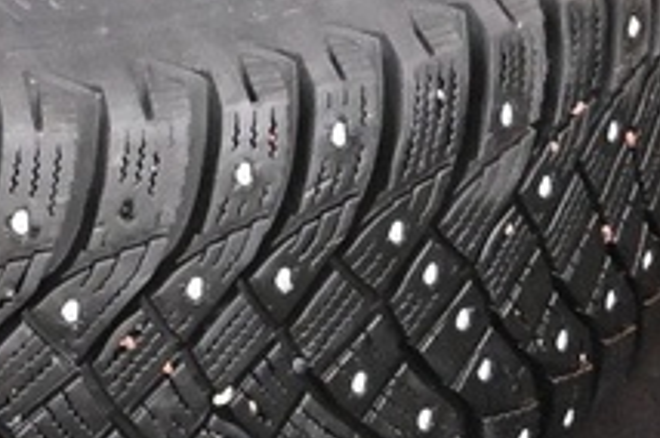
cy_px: -231
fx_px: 3332
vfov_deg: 7.4
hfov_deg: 11.1
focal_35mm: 182
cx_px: -160
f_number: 3.5
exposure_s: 1/60
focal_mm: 16
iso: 6400
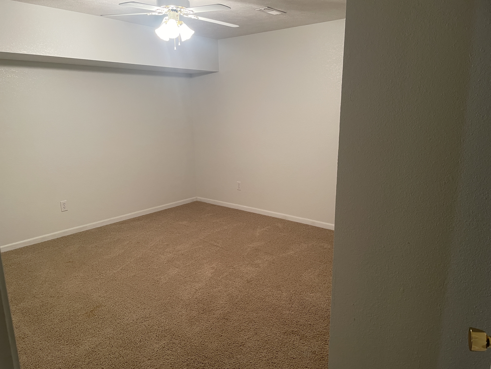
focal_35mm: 26
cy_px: 184
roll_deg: +0.8
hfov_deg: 67.3
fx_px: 369
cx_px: 246
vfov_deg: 53.1
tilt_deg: -12.7
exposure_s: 1/60
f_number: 1.6
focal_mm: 4.2
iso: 100
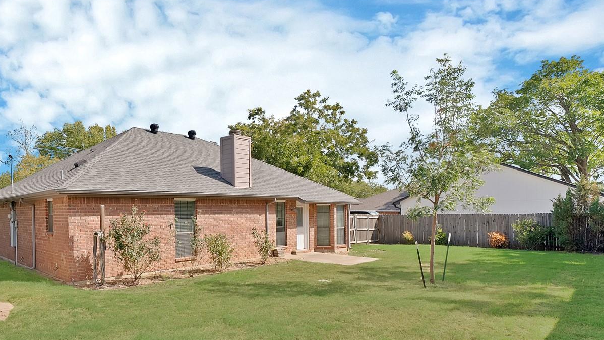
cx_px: 177
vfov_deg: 52.9
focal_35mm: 21
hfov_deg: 79.6
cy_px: 216
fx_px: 336
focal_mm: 12
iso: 640
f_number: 9
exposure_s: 1/80
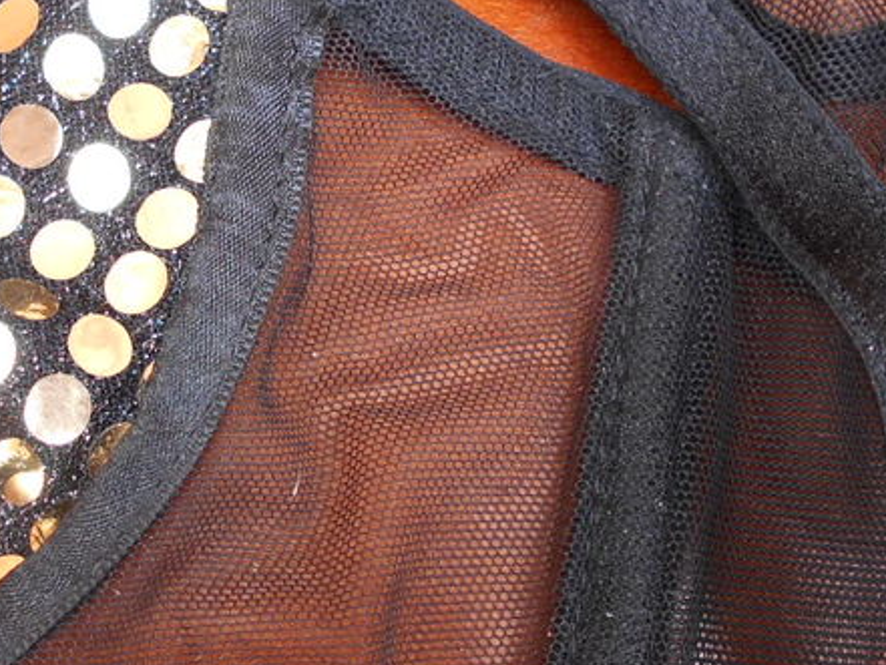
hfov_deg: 32.1
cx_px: 227
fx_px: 1511
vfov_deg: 24.8
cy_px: 317
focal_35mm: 59
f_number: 3.2
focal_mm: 4.6
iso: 110
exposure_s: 1/30
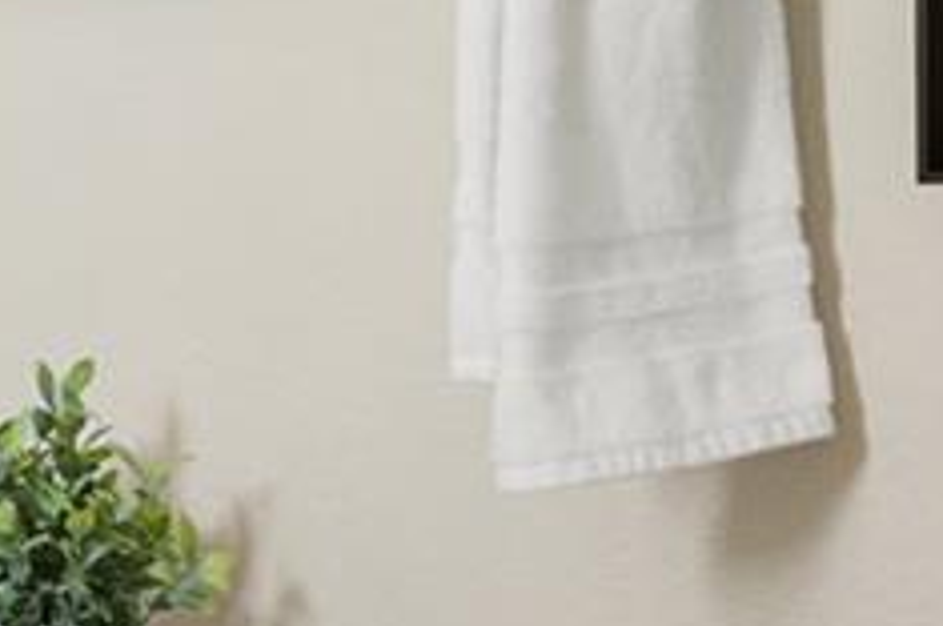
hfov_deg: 18.5
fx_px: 2851
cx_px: 84
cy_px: 353
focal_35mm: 109
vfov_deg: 12.5
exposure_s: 3.2
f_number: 8
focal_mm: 16
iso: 125
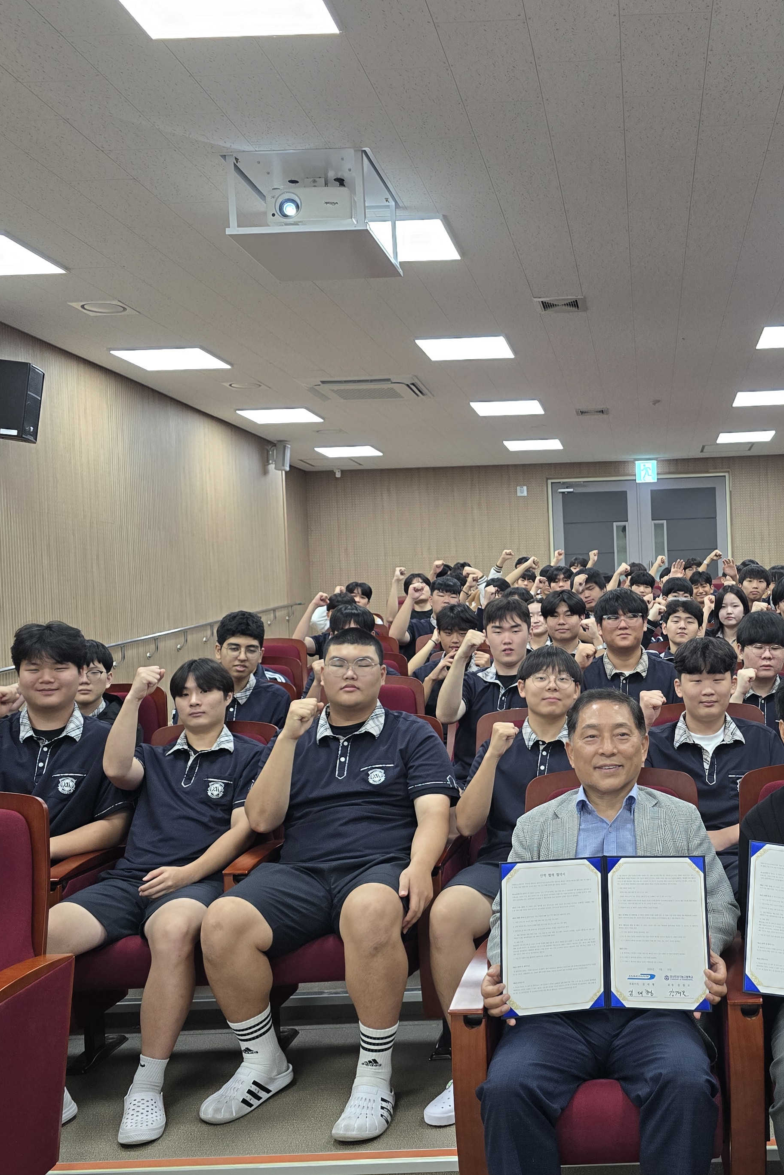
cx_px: 643
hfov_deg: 36.4
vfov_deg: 54.4
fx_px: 1143
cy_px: 622
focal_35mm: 35
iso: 125
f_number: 1.7
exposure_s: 1/120
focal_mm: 6.3
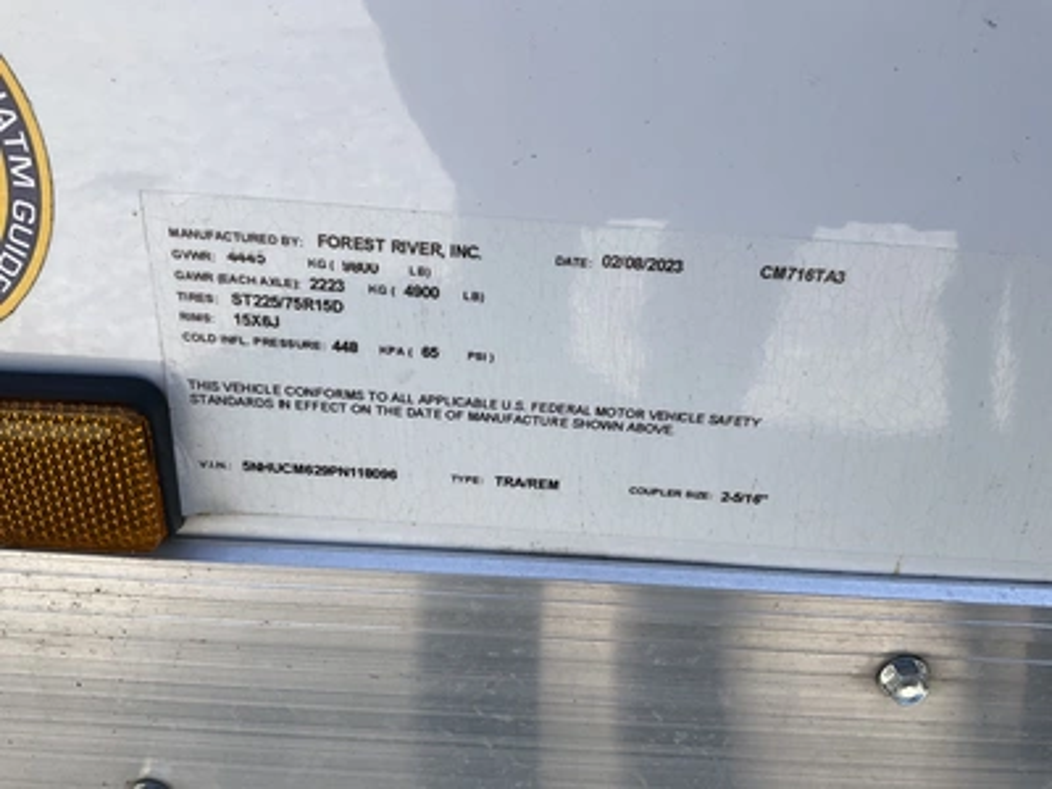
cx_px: 526
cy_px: 394
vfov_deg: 48.2
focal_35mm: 29
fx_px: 881
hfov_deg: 61.7
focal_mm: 3
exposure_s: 1/650
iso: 25
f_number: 1.8
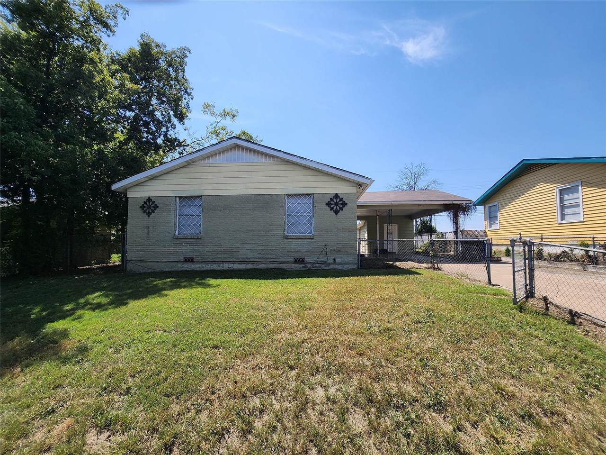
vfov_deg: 89.9
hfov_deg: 106.2
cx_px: 303
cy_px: 228
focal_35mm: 13
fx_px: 228
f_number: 2.2
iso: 32
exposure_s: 1/1011
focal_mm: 1.7
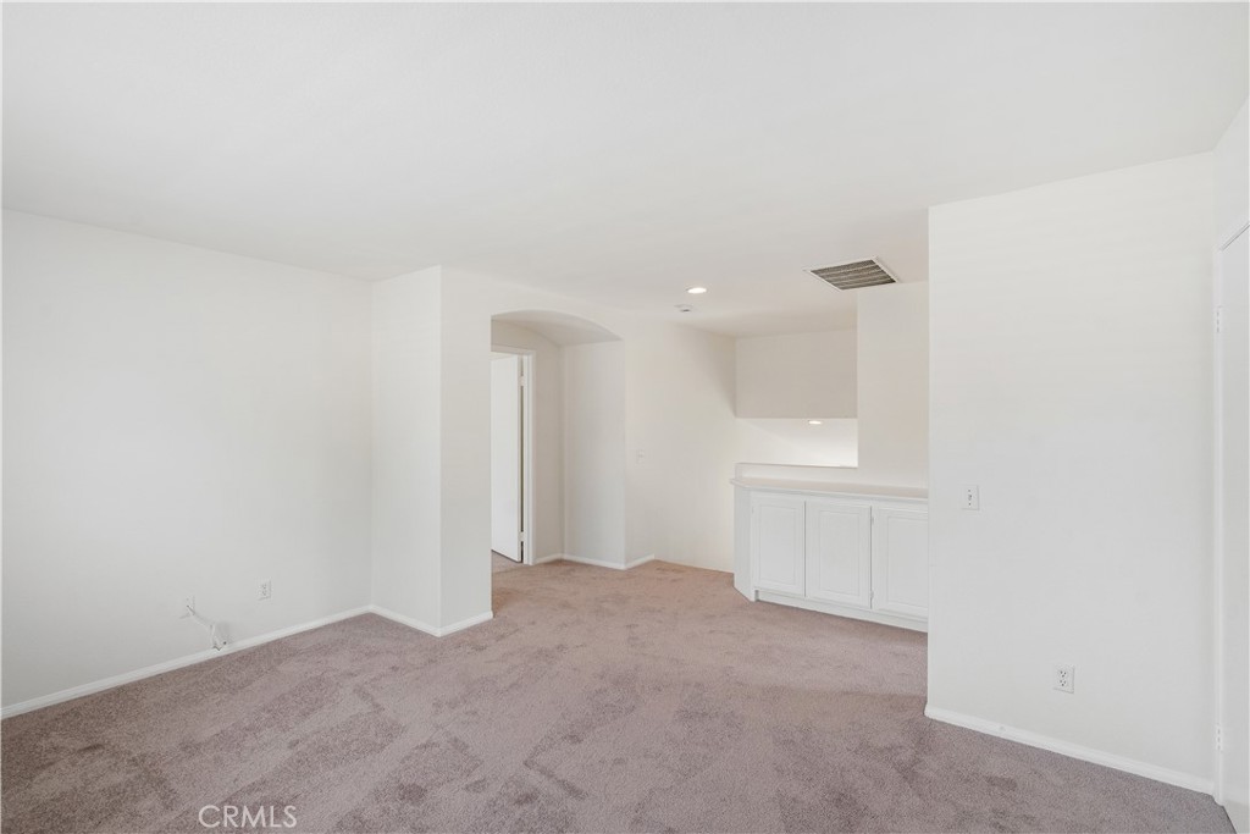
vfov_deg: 73.8
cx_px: 625
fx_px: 556
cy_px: 417
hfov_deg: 96.7
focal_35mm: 16
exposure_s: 1/125
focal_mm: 16
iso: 1250
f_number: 7.1
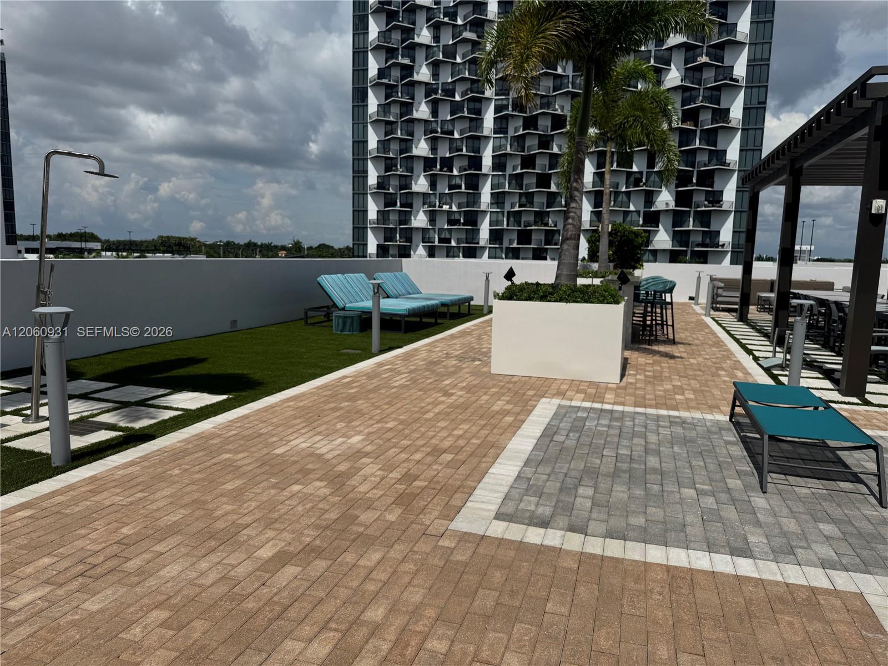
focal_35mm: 24
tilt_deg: -7.5
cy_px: 333
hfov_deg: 71.6
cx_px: 444
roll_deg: -1.8
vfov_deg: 56.8
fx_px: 616
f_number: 1.78
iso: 80
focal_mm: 6.76
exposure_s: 1/10417
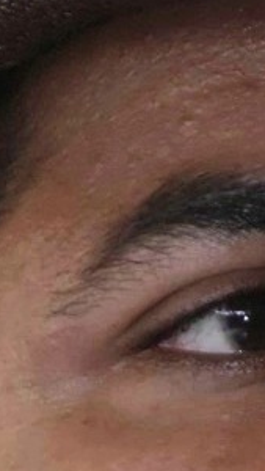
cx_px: 561
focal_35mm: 1184
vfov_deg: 1.8
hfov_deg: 1.0
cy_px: 787
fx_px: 14774
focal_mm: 116
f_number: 5.6
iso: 2000
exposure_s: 1/125
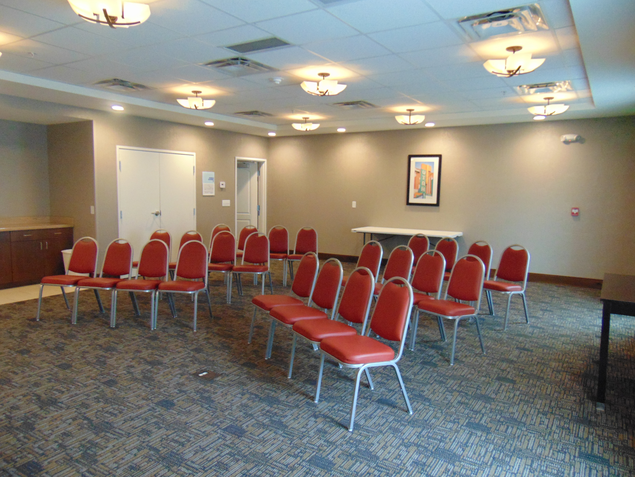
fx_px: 459
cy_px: 238
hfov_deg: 69.4
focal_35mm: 25
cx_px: 318
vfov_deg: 54.9
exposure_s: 1/25
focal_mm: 4.5
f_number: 3
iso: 400
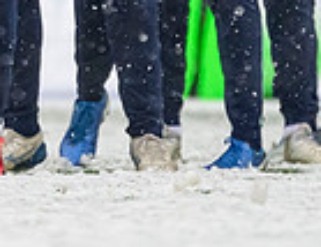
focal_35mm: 2600
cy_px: -146
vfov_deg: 0.6
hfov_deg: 0.8
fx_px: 24341
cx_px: -151
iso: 8000
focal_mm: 560
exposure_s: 1/1250
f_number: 4
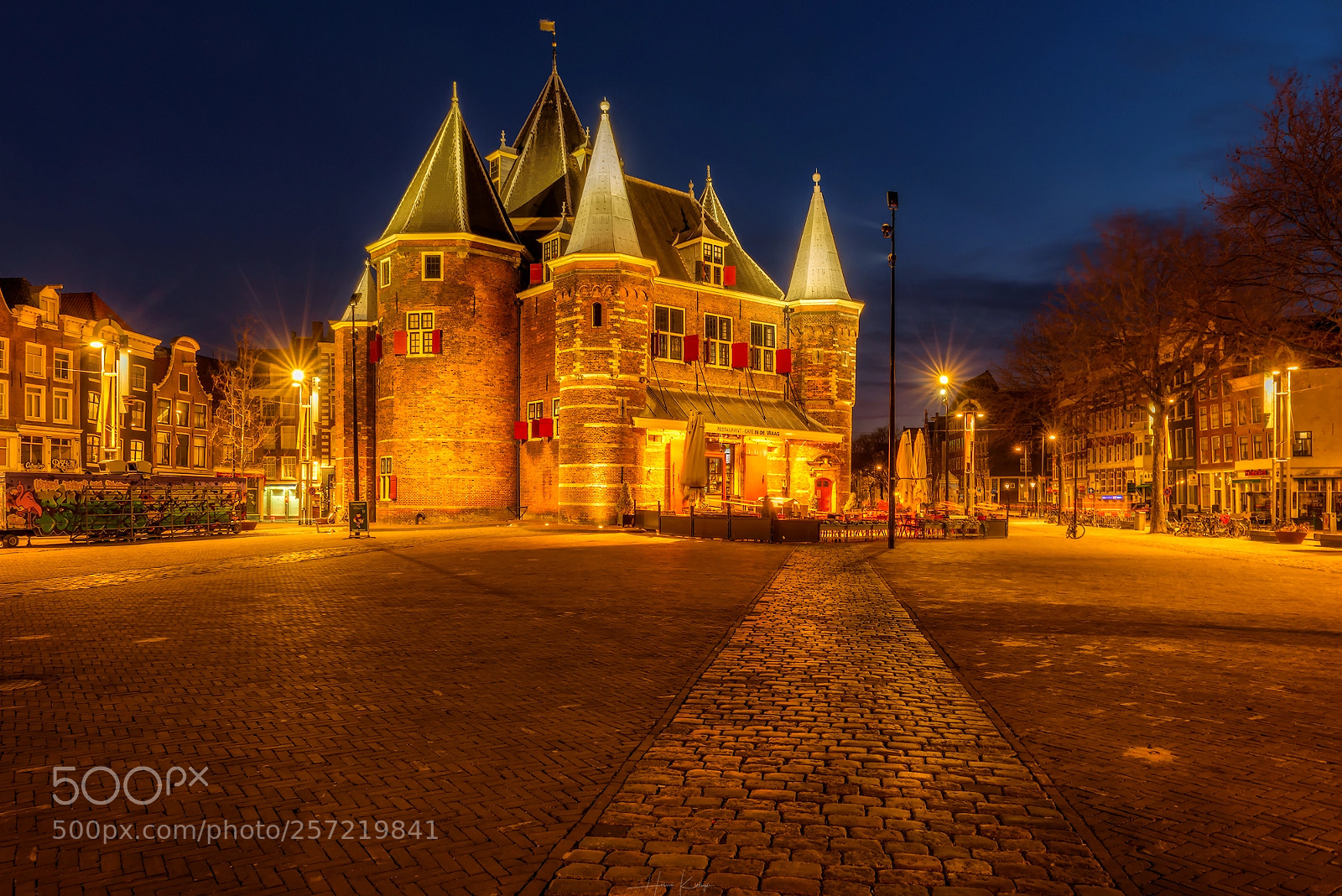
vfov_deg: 53.2
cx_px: 671
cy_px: 448
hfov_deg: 73.7
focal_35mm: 24
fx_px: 895
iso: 200
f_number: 16
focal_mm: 24
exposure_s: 10
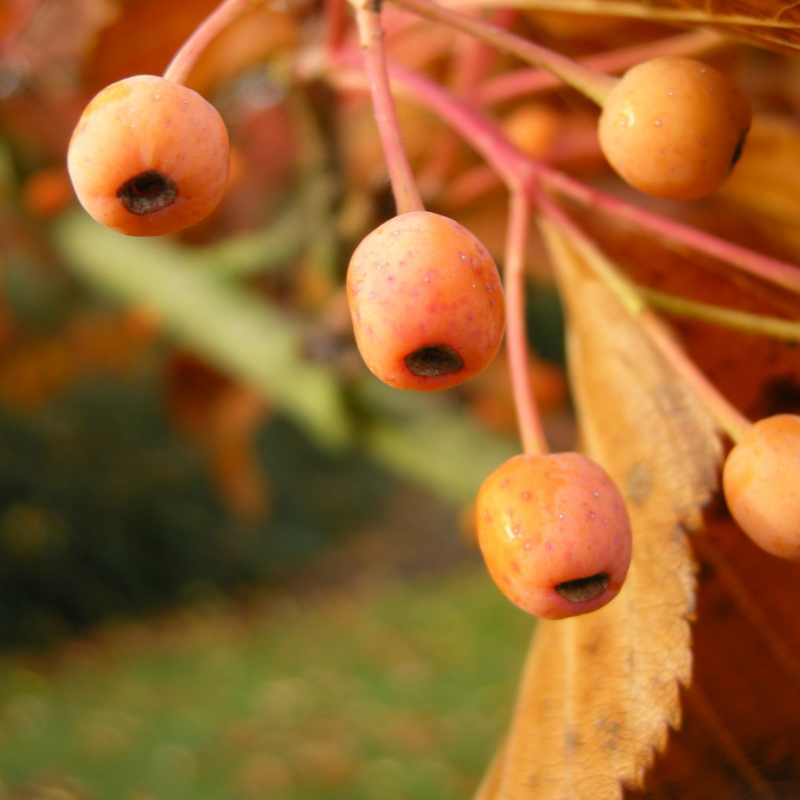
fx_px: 1098
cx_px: 399
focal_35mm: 42
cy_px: 324
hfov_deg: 40.0
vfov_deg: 39.9
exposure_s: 1/64.3
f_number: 3
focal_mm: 7.5
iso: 64
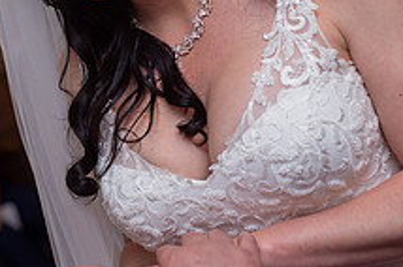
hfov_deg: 21.5
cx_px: 177
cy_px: 90
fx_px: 1062
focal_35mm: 95
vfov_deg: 14.3
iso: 160
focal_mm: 35
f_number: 2.5
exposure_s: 1/160
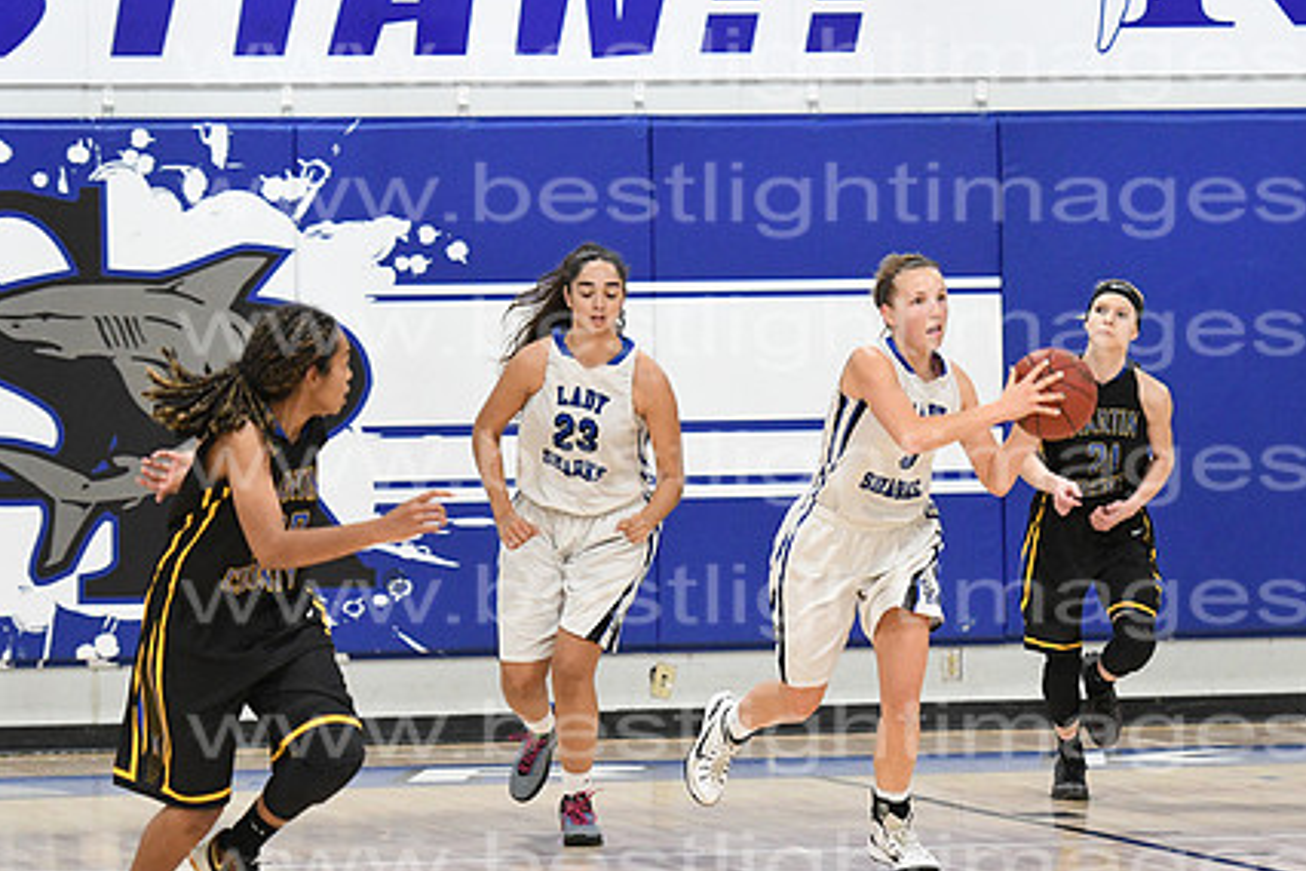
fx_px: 9032
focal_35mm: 249
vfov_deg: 5.5
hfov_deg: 8.3
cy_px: 535
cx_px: 883
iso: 5000
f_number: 3.5
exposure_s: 1/640
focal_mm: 122
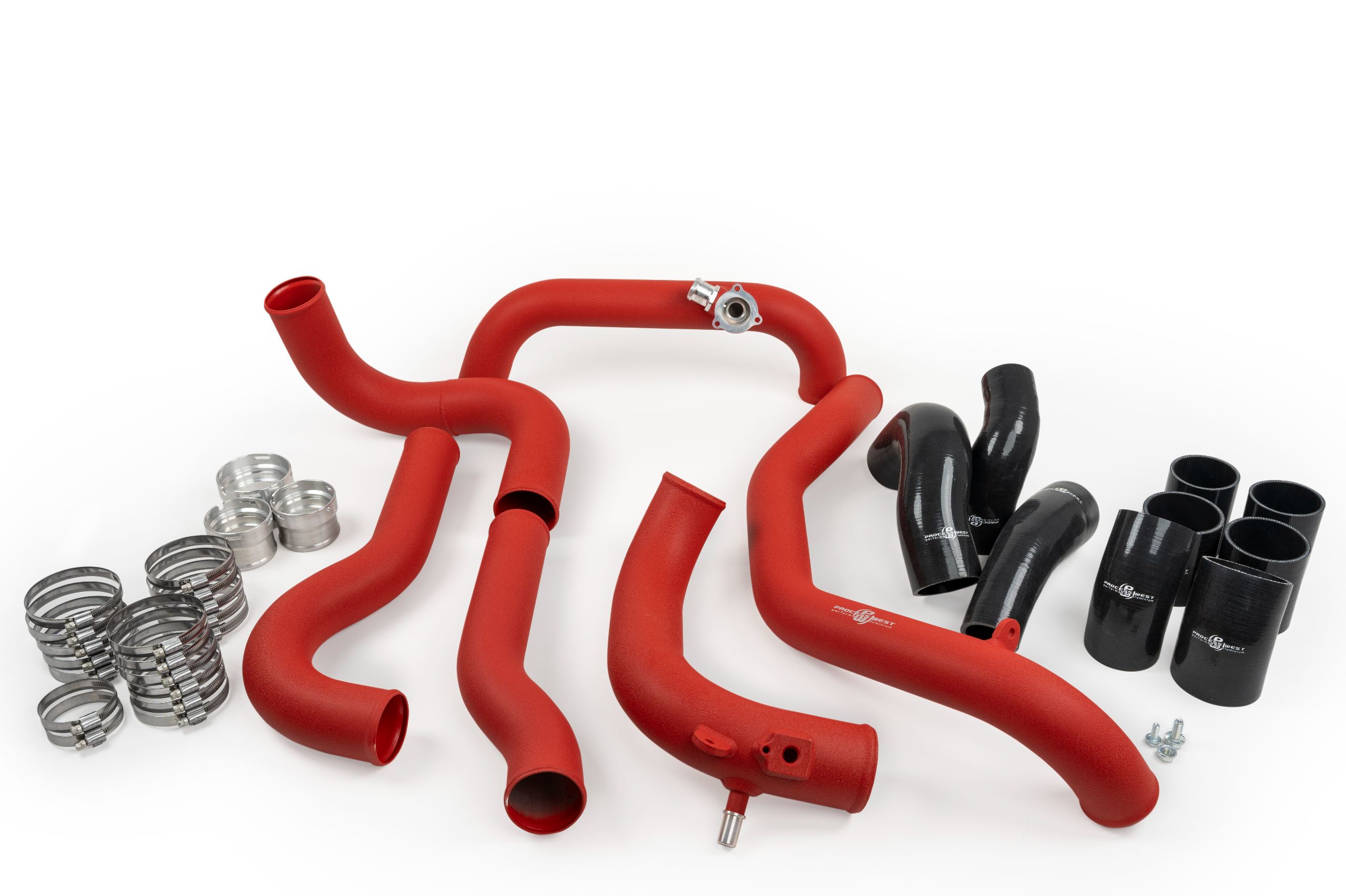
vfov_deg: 39.2
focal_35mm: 34
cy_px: 448
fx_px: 1260
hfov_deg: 56.2
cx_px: 673
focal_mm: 33.7
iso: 400
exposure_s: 1/25
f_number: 11
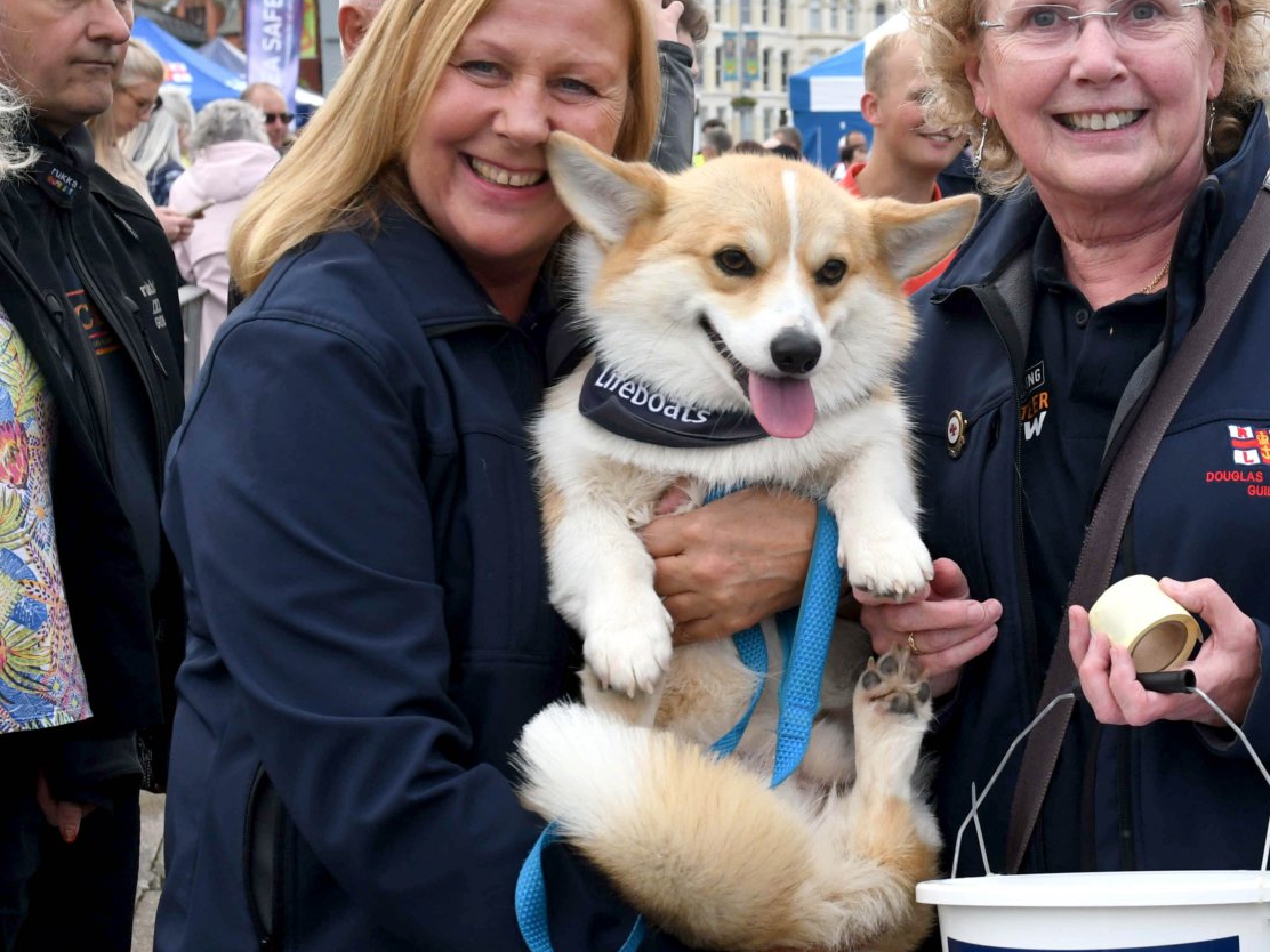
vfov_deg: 17.4
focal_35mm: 85
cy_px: 498
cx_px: 934
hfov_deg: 22.8
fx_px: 3119
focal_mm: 32
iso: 800
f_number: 5.6
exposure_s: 1/800
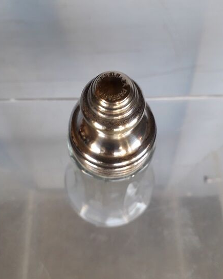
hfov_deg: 50.0
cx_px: 110
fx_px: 239
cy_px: 129
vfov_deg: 60.4
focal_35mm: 29
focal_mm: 3.6
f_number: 1.9
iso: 100
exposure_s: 1/50
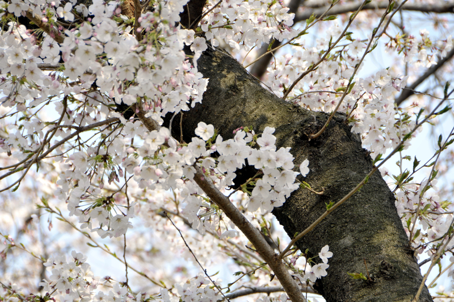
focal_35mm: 255
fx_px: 3211
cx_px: 227
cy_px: 151
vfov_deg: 5.4
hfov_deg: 8.1
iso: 200
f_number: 7.1
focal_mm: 170
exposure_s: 1/200
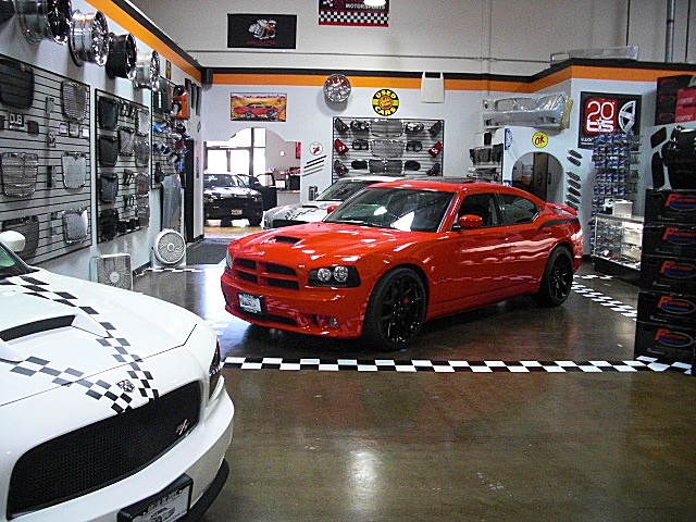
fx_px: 724
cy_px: 261
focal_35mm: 36
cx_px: 348
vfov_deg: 39.7
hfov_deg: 51.4
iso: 400
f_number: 2.8
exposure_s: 1/80
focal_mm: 6.3
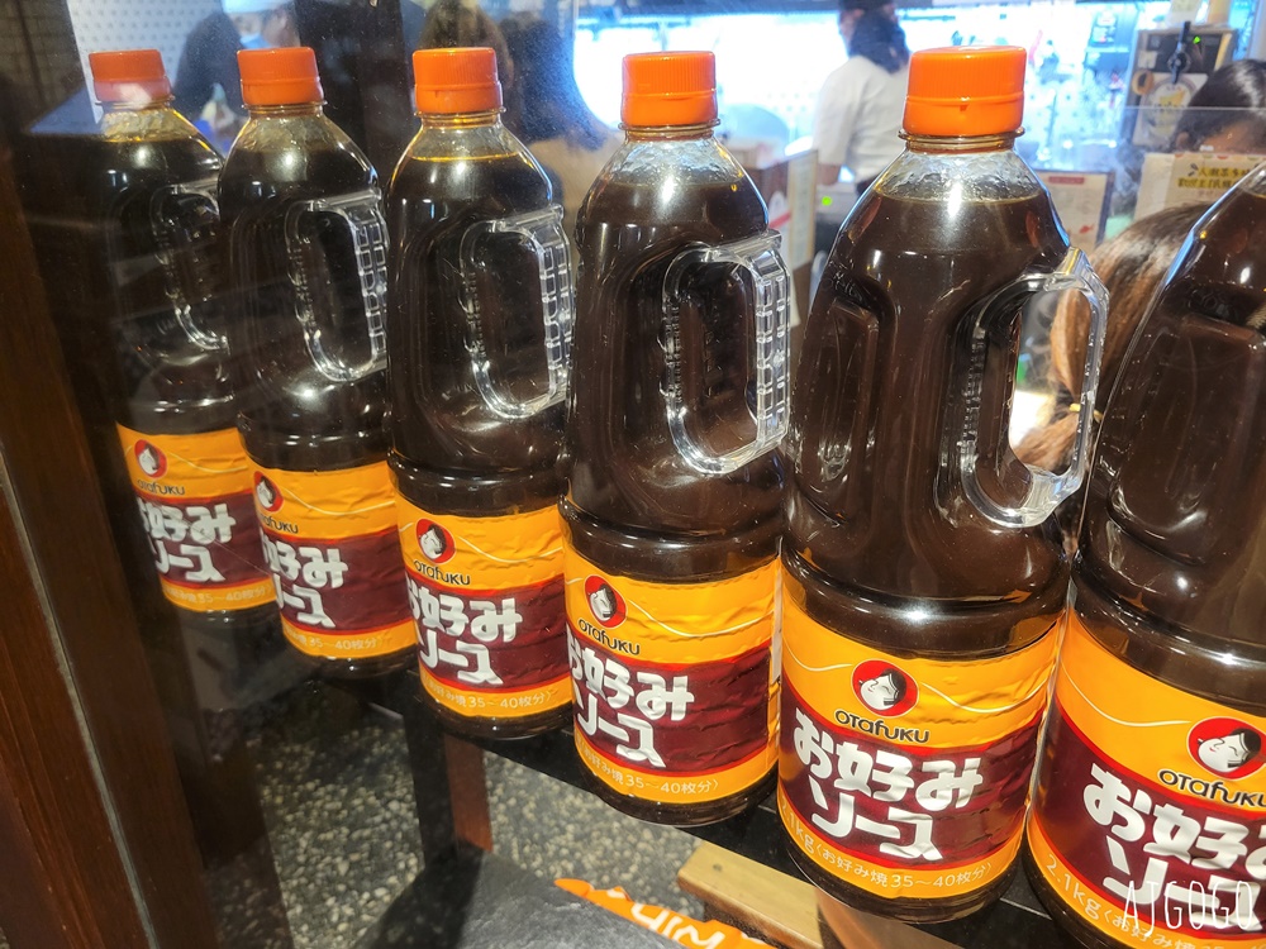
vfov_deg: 53.1
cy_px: 474
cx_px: 633
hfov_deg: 67.3
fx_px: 951
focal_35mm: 26
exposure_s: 1/40
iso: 400
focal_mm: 5.4
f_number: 1.8
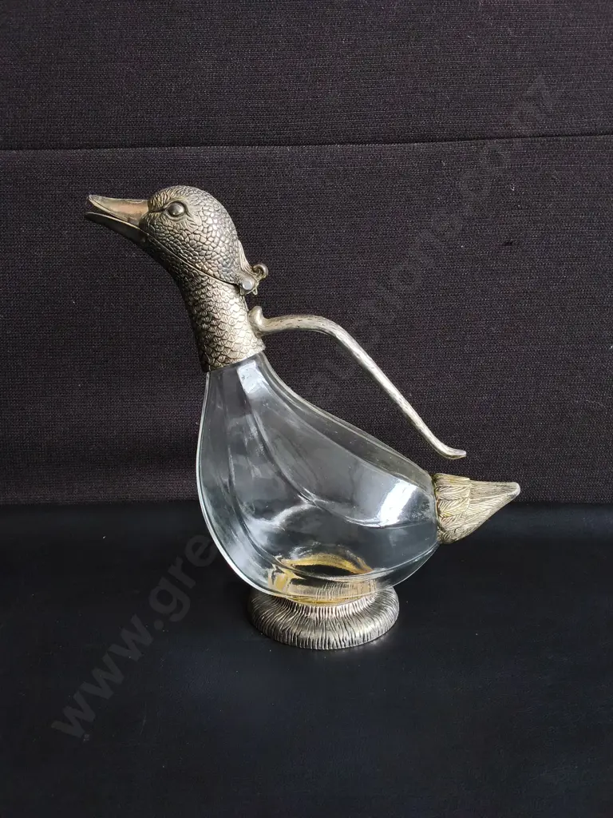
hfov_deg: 51.4
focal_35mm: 27
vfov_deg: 65.3
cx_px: 306
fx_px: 638
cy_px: 409
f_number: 2
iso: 160
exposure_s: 1/120
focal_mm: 2.87
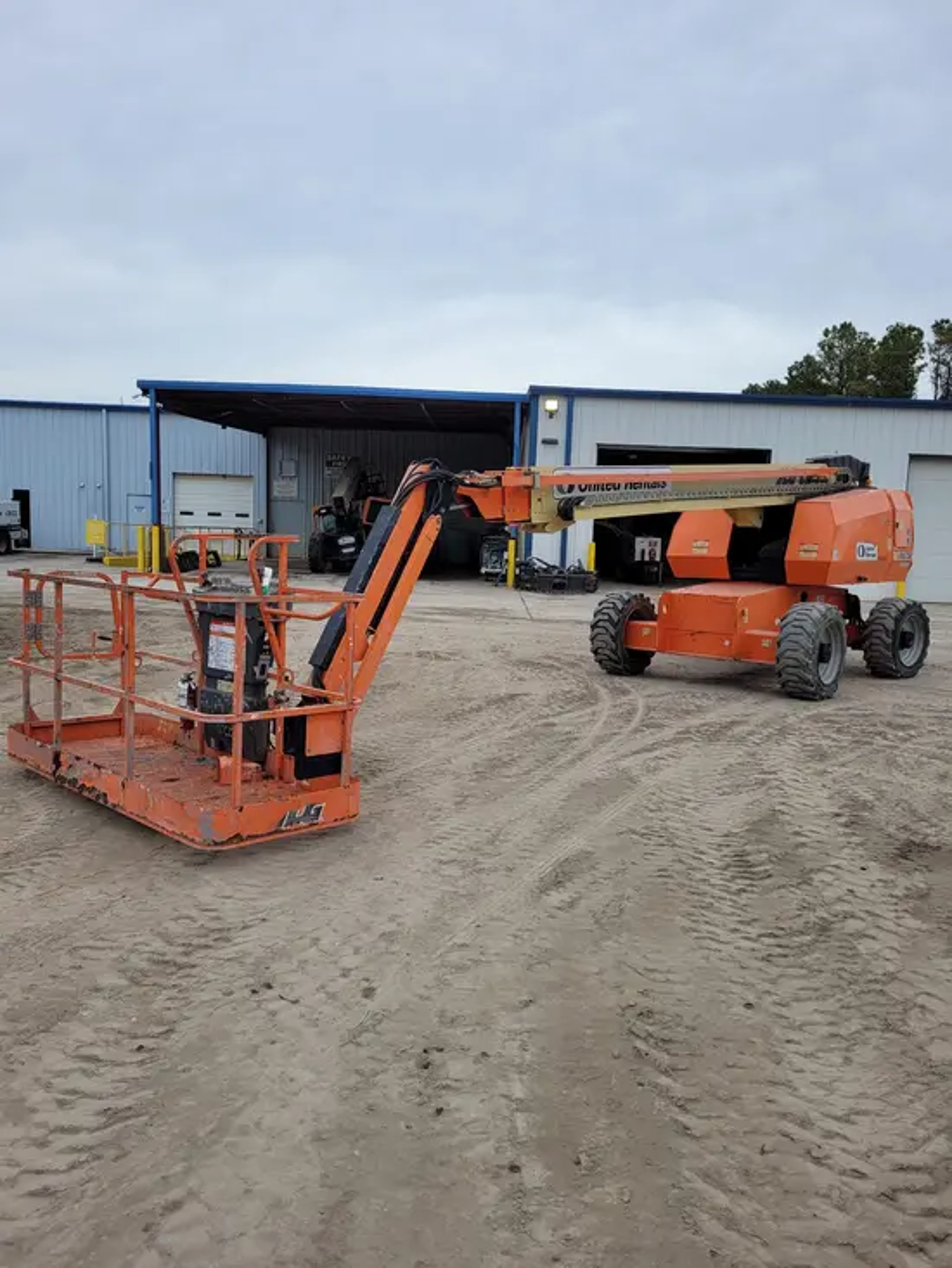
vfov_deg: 67.3
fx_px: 953
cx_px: 476
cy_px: 634
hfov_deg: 53.1
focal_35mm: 26
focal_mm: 5.4
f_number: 1.8
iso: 40
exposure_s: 1/909
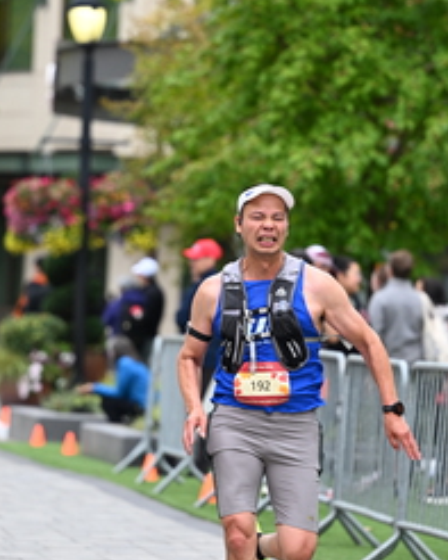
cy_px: 278
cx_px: 238
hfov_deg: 5.3
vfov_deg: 6.6
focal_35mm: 294
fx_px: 4870
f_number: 2.8
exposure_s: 1/2000
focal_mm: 140
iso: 640
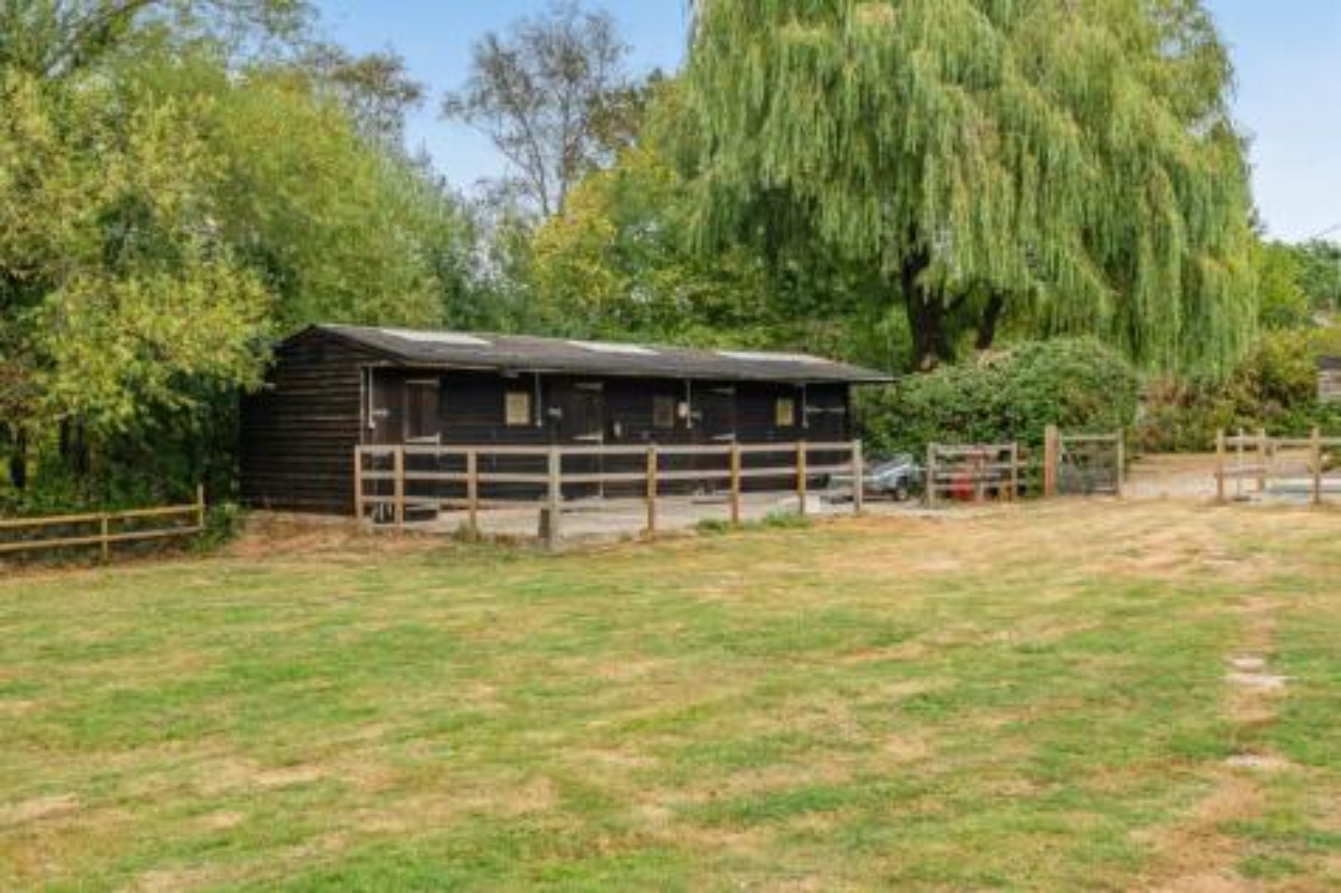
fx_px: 1340
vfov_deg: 36.8
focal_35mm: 36
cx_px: 670
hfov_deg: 53.1
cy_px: 446
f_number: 8
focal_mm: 24
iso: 400
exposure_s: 1/200
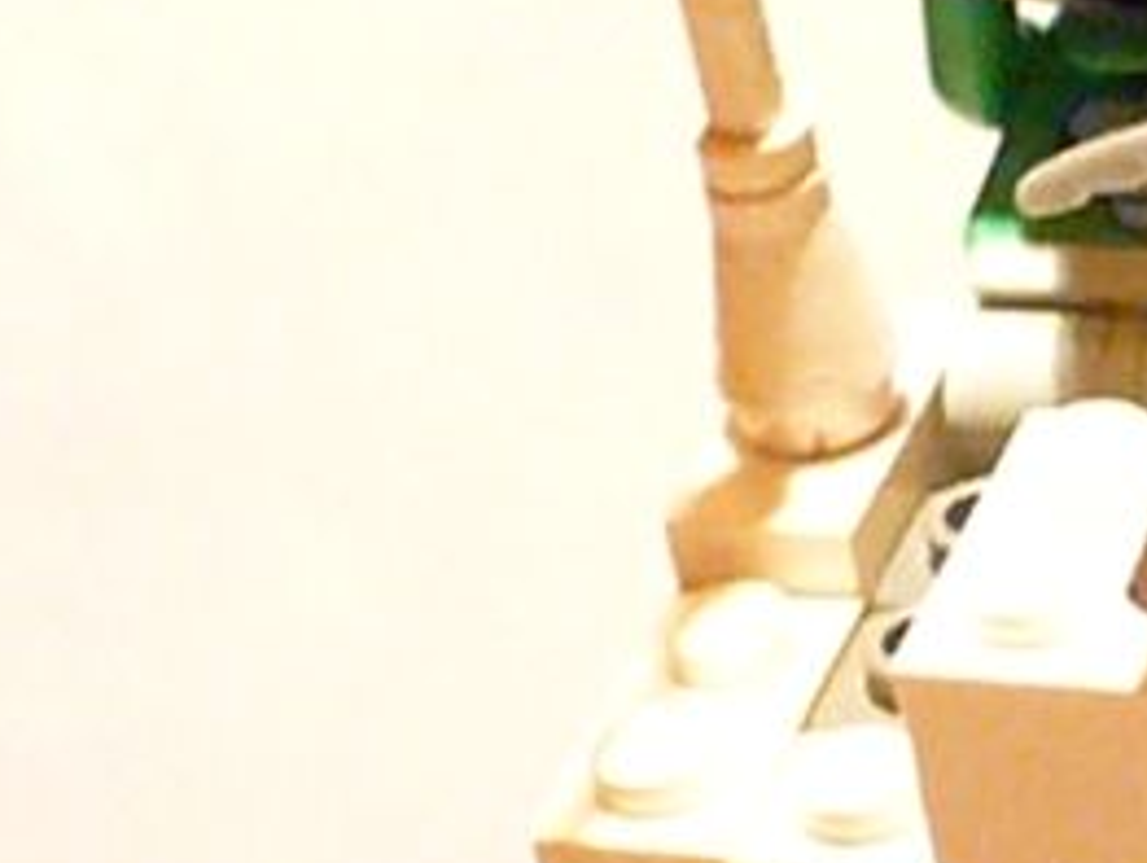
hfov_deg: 10.5
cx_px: 1611
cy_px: 280
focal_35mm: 183
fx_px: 6069
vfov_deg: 8.1
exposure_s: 1/30
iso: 3200
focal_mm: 9.9
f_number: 3.7
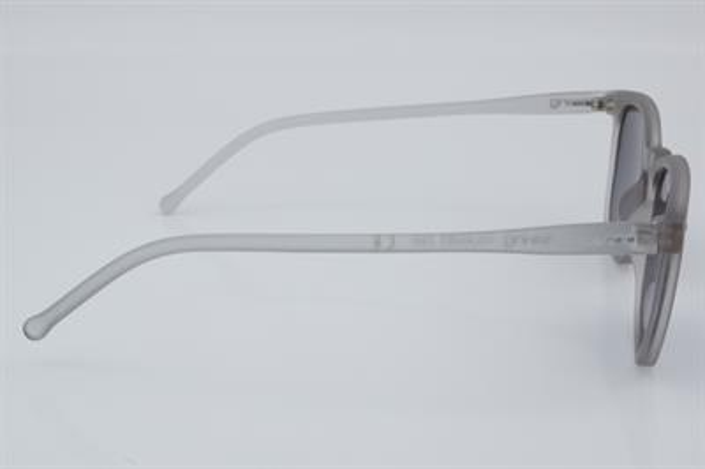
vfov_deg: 18.2
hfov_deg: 27.0
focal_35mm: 75
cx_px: 352
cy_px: 234
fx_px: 1468
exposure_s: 1/4
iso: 100
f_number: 32
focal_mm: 50
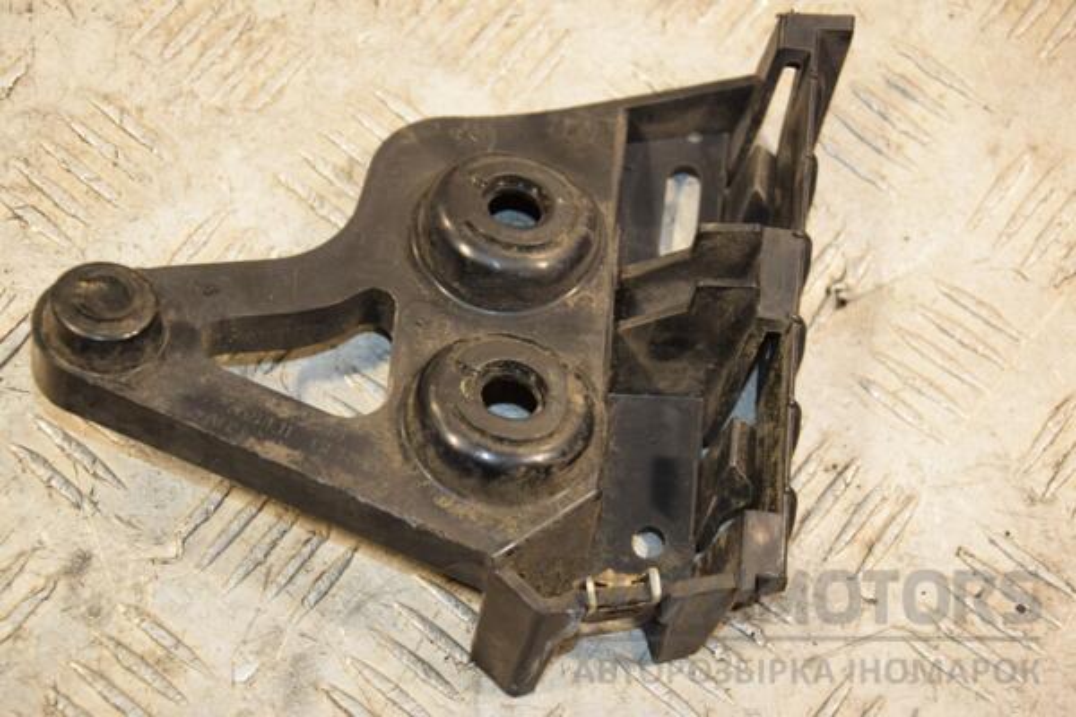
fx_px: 2600
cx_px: 538
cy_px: 358
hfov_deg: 23.4
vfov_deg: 15.7
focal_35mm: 87
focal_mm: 58
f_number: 5
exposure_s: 1/125
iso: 800
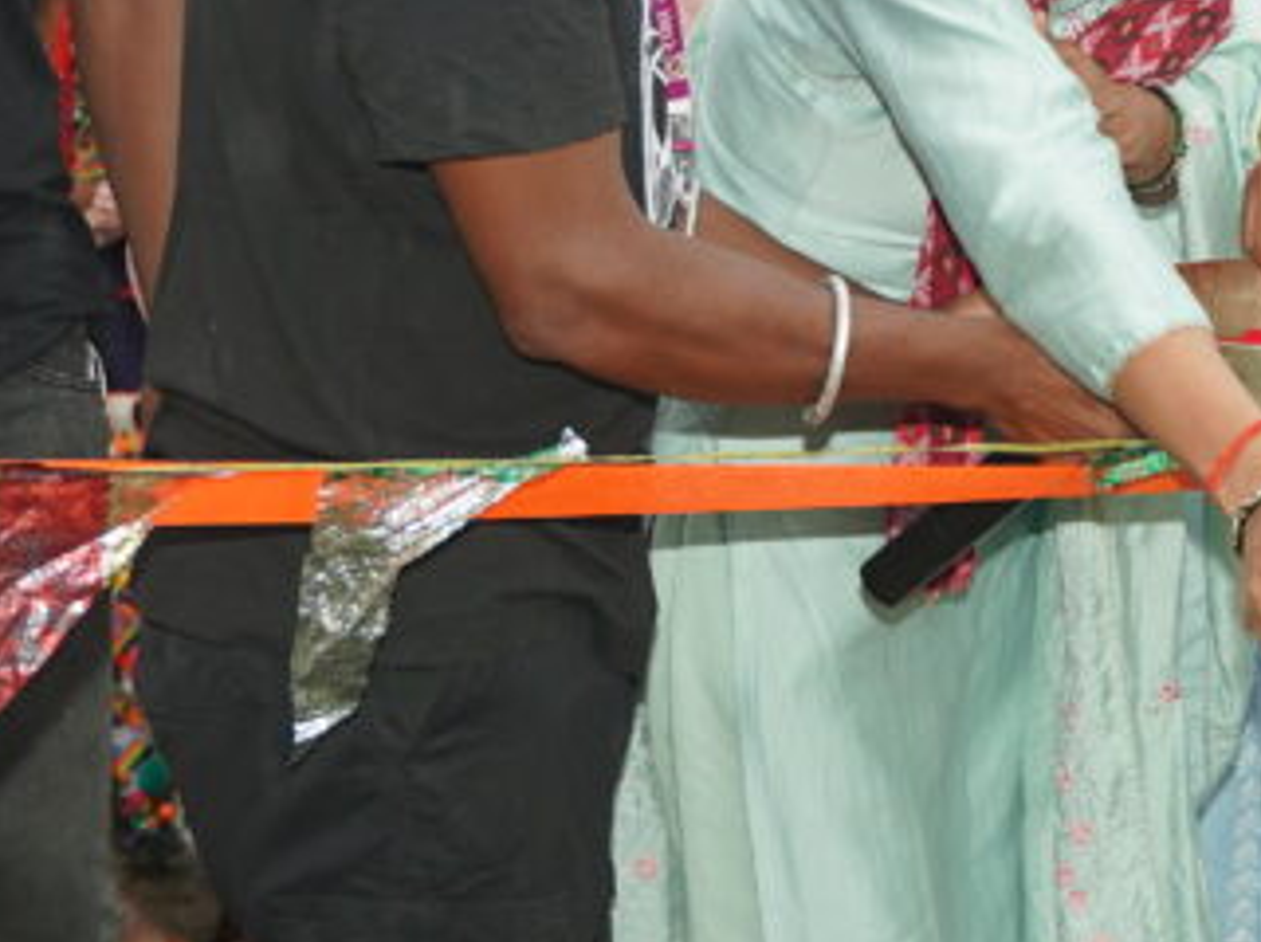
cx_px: 1410
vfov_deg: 11.4
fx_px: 4694
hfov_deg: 14.9
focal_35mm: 129
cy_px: 65
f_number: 2.8
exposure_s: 1/250
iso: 200
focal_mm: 28
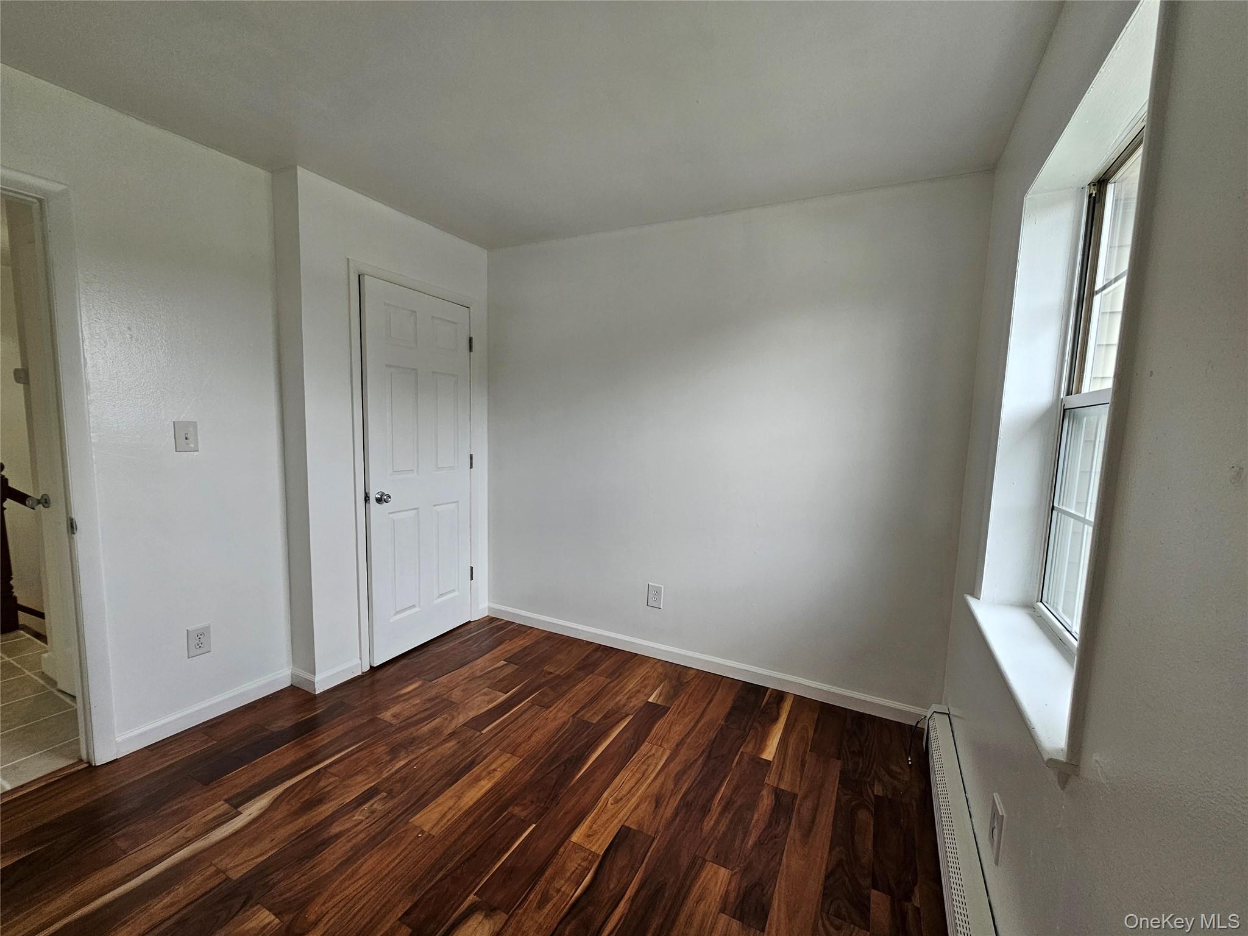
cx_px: 624
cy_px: 468
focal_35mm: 13
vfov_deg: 89.9
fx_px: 469
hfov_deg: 106.2
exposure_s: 1/77.4
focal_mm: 2.2
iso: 64
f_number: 2.2
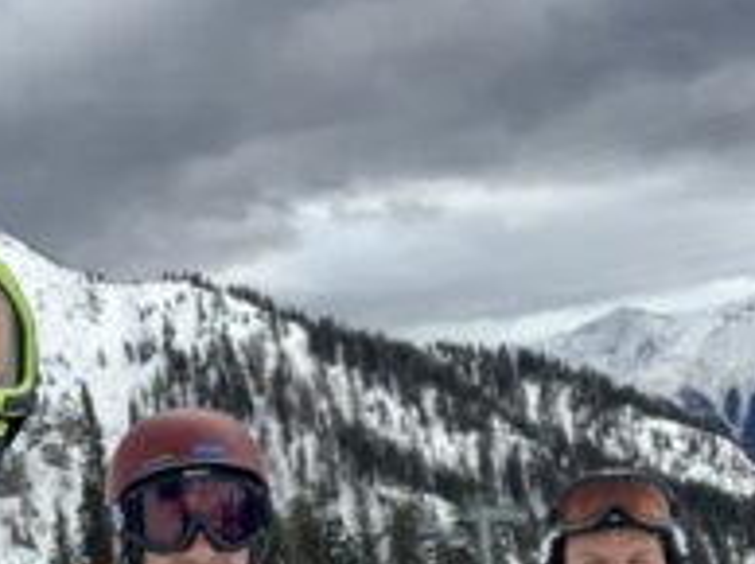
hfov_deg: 28.9
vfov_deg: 21.4
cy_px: 568
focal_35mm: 66
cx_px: 179
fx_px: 1438
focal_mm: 2.87
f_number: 2.2
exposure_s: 1/250
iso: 16
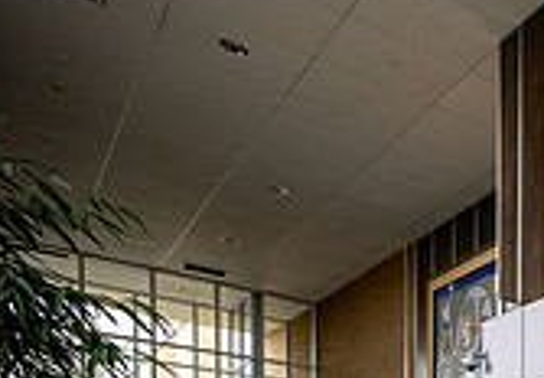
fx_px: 765
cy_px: 580
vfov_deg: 22.4
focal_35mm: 50
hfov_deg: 23.3
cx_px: 947
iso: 1250
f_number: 4
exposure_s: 1/250
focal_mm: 14
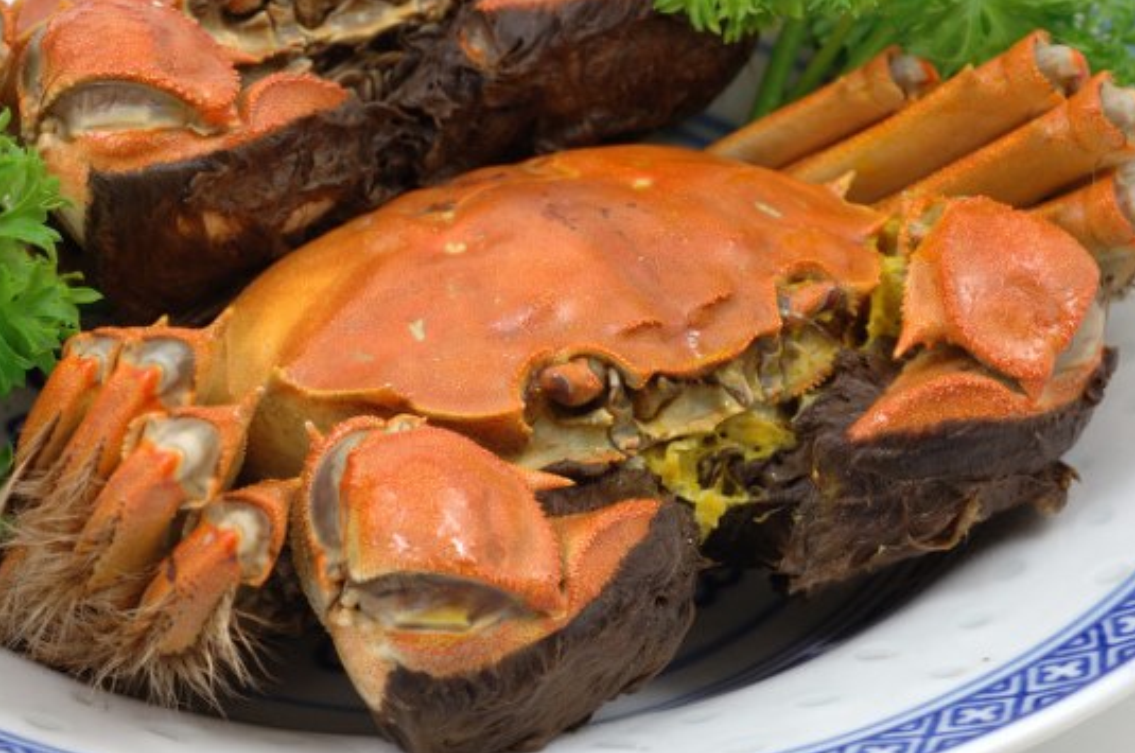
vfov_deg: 13.5
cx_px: 560
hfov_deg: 20.2
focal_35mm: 101
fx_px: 3179
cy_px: 403
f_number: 18
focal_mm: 60
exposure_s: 1.3
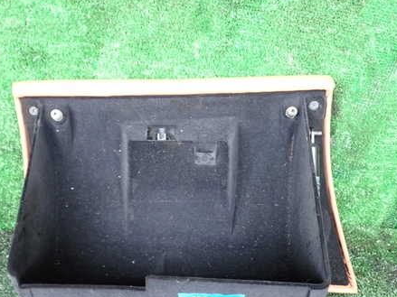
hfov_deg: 45.7
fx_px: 470
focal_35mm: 41
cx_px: 174
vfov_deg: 35.0
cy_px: 178
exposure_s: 1/30
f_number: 2.3
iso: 500
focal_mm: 5.4
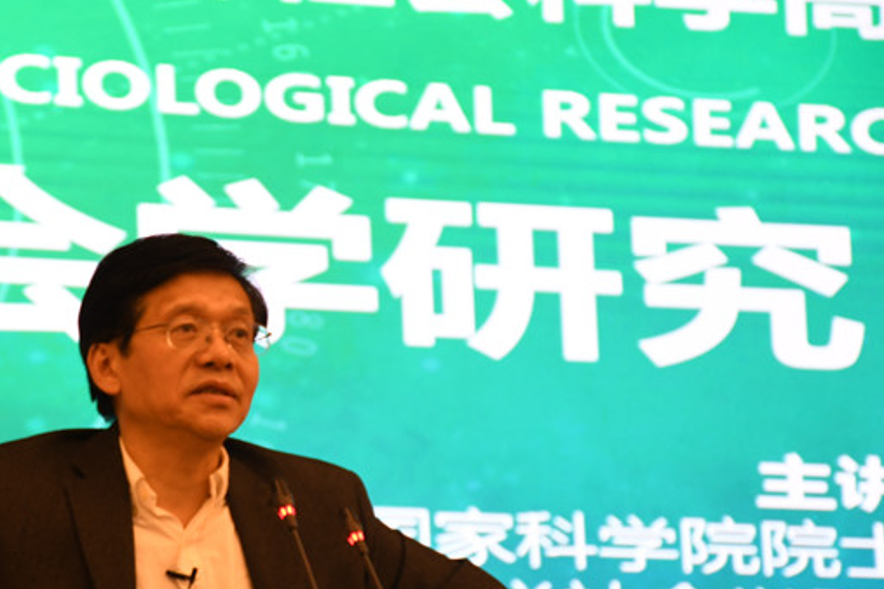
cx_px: 206
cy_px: 358
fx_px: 5230
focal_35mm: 213
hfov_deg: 9.6
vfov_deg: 6.4
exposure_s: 1/50
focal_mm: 90
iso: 1250
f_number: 5.3
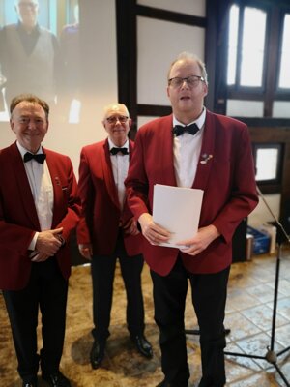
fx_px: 302
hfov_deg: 51.4
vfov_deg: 65.3
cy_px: 194
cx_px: 145
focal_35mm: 27
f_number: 1.8
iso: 640
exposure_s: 1/50
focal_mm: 5.58
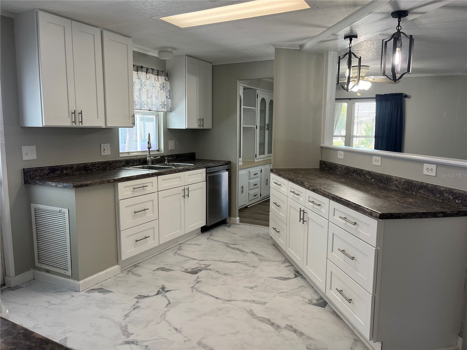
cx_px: 234
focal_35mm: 26
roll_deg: -1.4
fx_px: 351
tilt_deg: -8.2
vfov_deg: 53.1
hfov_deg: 67.3
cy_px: 175
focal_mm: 5.1
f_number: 1.6
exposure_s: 1/120
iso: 80
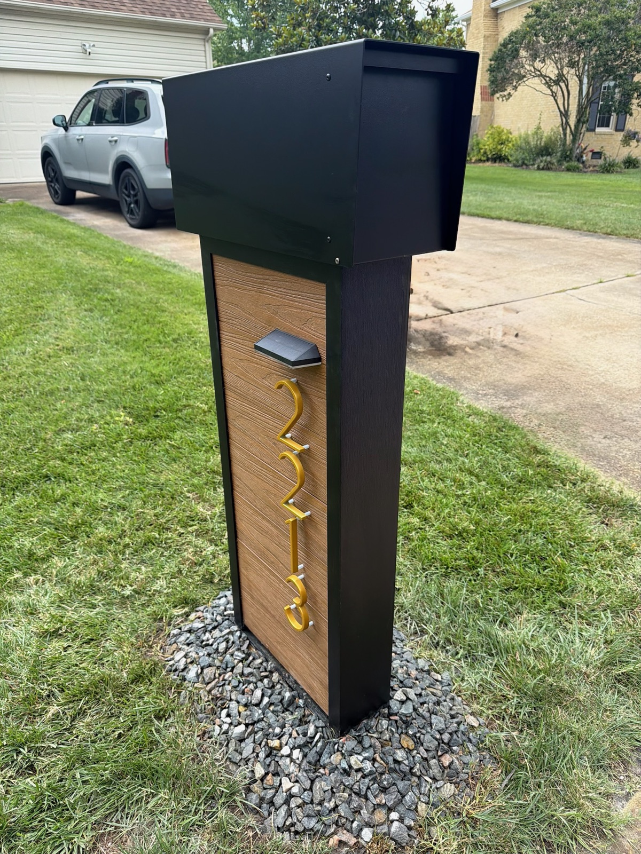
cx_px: 320
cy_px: 427
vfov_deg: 71.6
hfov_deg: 56.8
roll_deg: -0.7
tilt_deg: -25.0
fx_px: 593
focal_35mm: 24
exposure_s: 1/1653
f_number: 1.78
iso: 80
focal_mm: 6.76
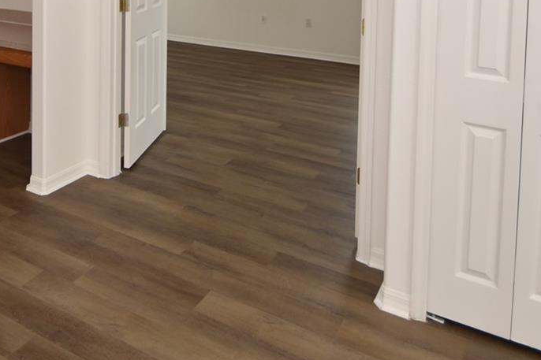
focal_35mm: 35
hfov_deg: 53.4
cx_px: 182
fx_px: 526
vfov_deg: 33.8
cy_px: -18
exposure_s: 1/60
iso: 220
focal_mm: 10
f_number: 4
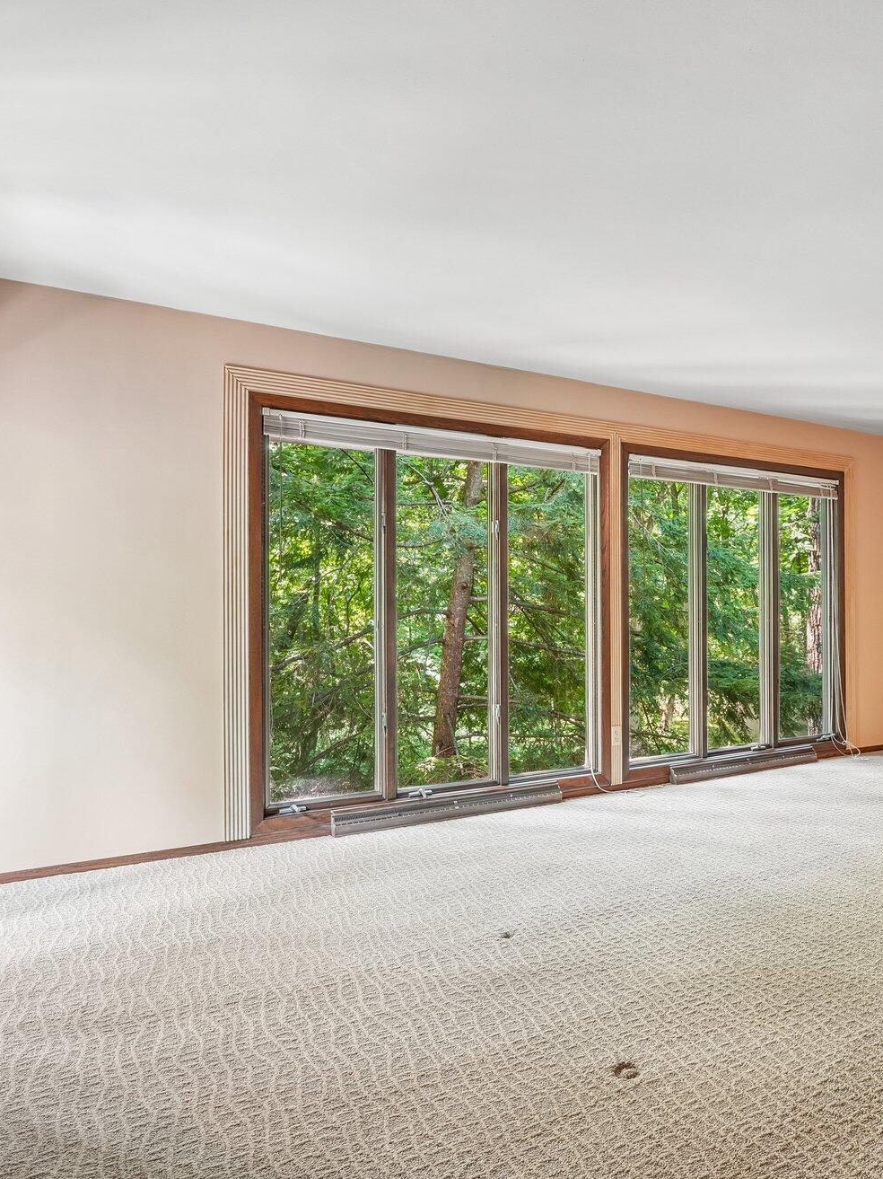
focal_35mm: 24
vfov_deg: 71.6
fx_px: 817
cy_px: 598
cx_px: 664
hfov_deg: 54.1
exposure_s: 1/3.33
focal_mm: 16
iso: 320
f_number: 6.3
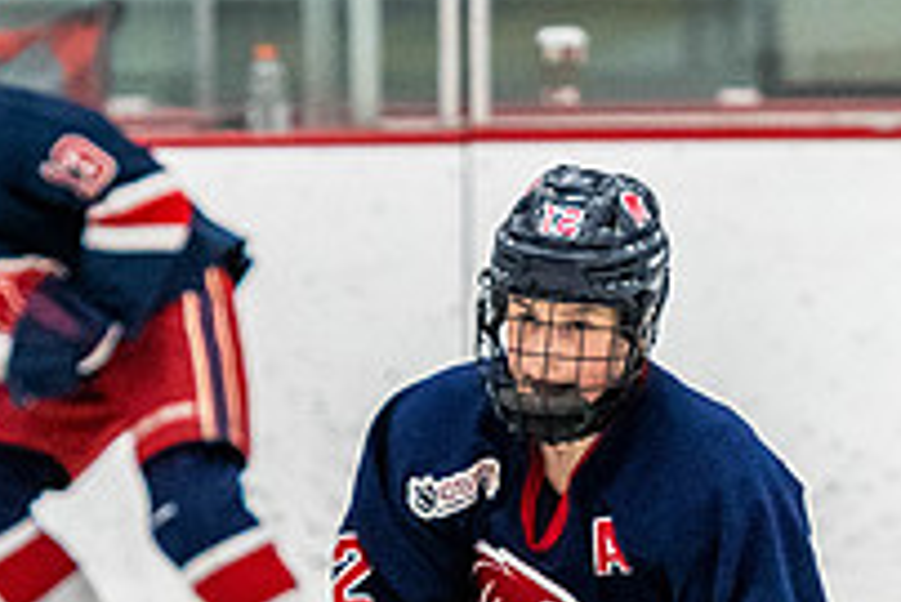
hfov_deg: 3.3
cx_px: 553
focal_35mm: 633
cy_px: 947
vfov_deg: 2.2
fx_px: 15853
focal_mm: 122
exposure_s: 1/640
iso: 2000
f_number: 2.8
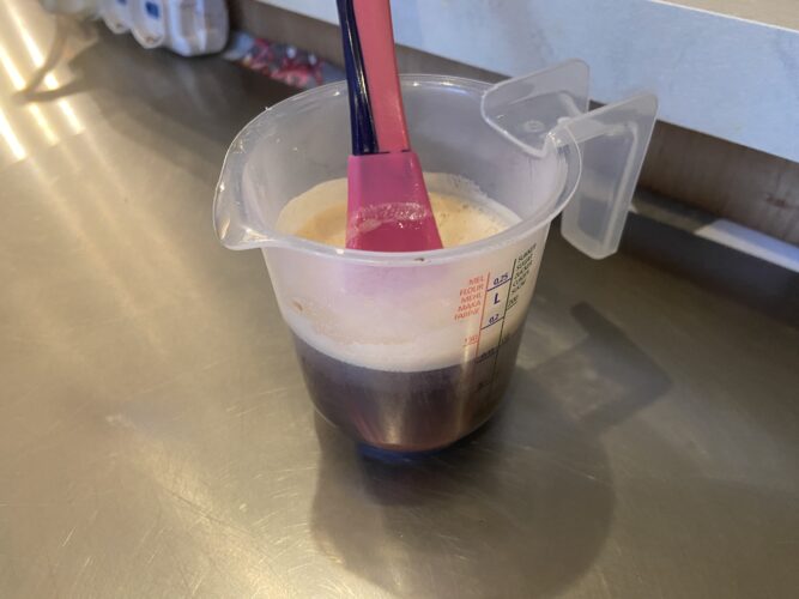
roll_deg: +3.1
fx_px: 600
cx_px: 400
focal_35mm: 26
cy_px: 300
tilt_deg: -42.8
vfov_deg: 53.0
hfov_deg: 67.3
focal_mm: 4.25
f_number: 1.8
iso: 400
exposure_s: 1/50
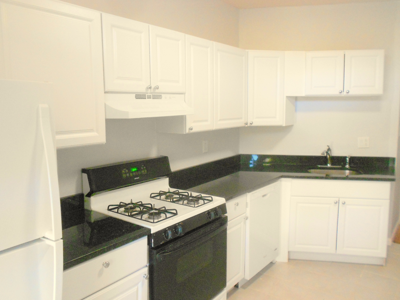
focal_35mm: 29
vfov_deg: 48.2
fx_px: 335
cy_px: 150
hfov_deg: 61.7
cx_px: 200
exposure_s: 1/30
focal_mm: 5.1
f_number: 3.4
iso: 400
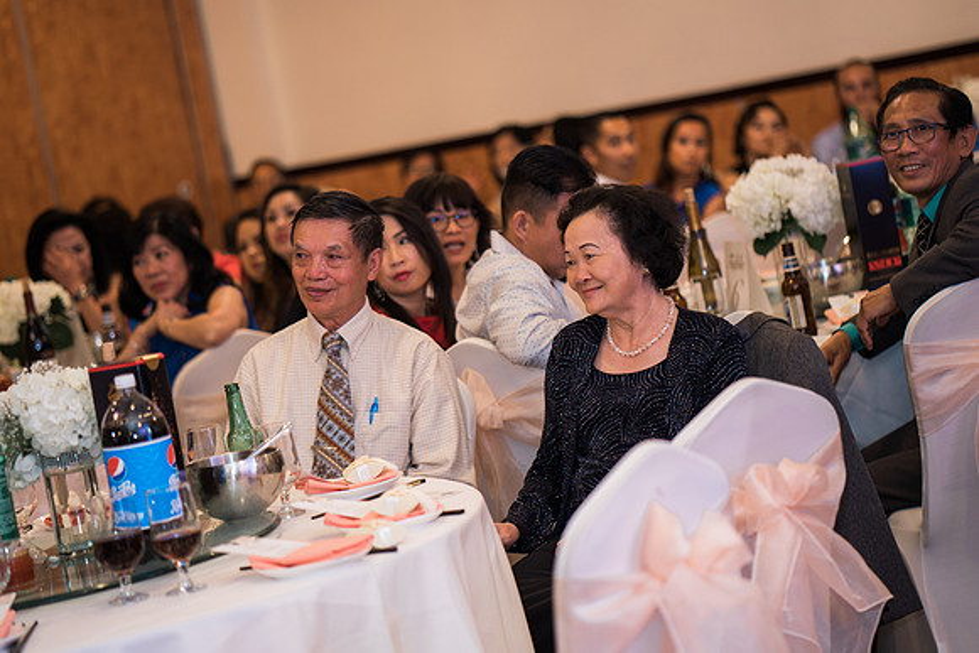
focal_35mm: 103
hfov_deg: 19.9
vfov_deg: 13.4
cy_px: 326
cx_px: 490
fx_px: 2790
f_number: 1.8
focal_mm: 85
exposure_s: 1/160
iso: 800
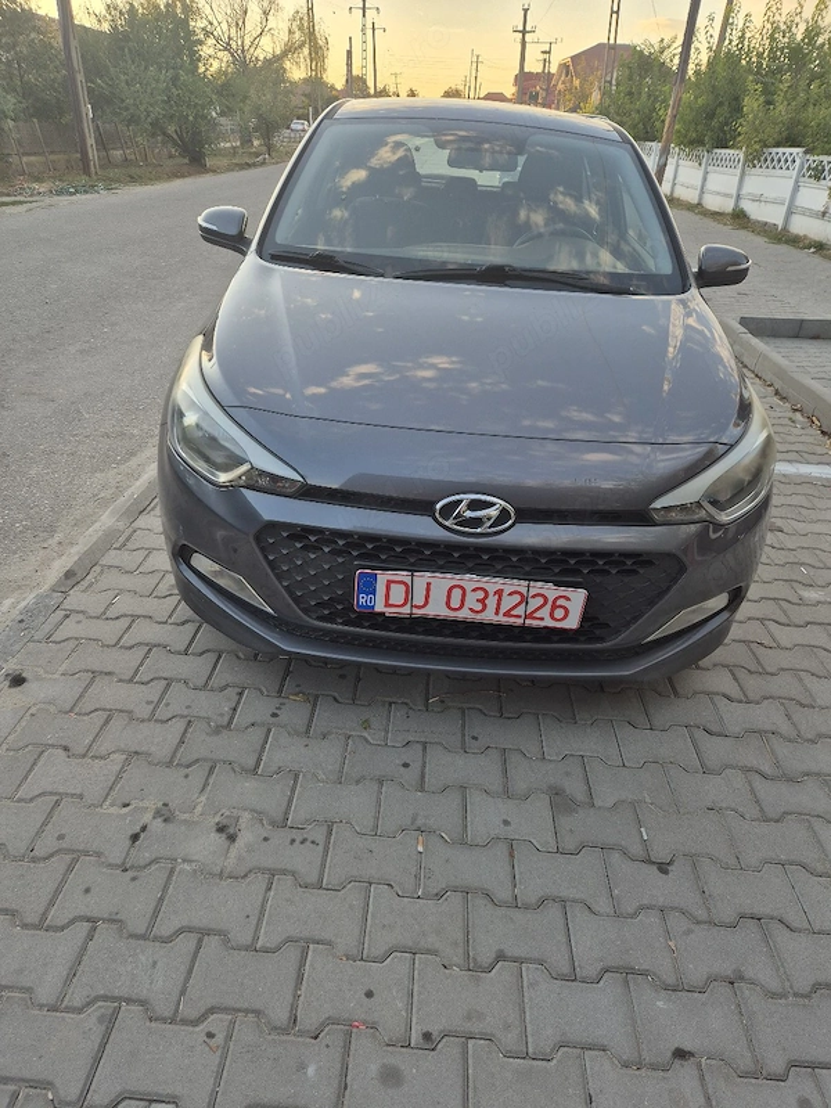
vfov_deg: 73.9
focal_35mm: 23
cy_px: 554
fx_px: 736
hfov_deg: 58.9
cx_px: 416
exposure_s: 1/189
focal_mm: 5.4
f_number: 1.8
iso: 25
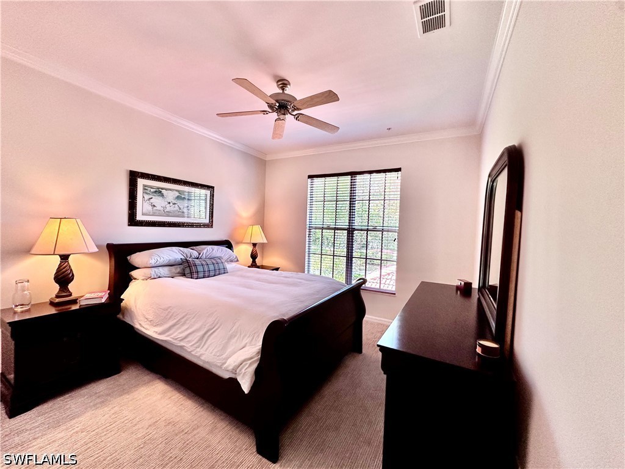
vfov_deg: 85.7
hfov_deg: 102.1
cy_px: 234
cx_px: 312
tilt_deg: -2.4
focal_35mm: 14
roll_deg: -2.3
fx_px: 253
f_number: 2.2
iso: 250
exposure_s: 1/120
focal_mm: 2.22
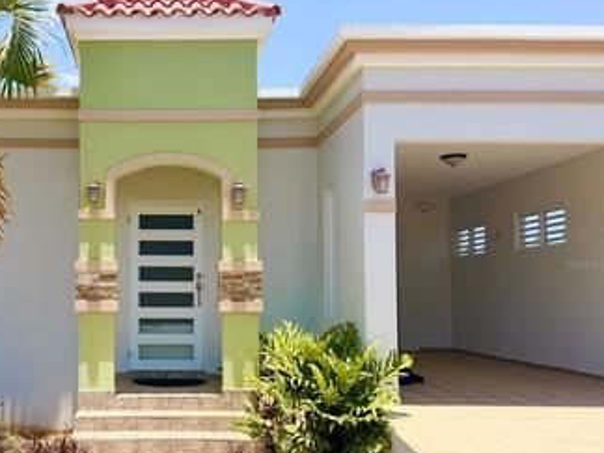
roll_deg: +0.0
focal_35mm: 37
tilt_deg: +2.3
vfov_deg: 38.6
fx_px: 646
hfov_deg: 48.4
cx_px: 157
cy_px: 264
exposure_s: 1/3759
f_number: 1.78
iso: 80
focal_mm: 6.76
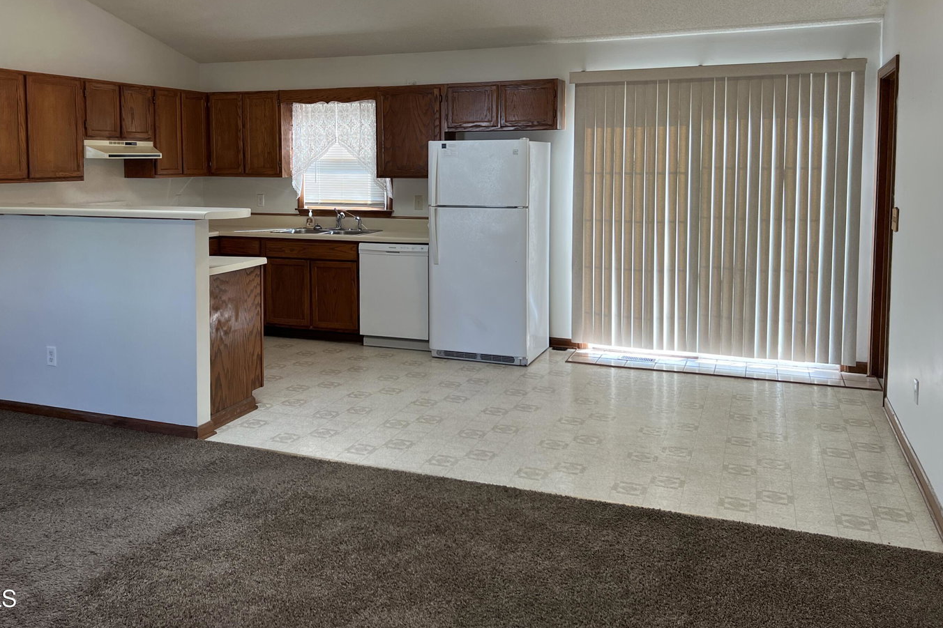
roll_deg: +0.4
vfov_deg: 40.7
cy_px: 219
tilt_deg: -2.3
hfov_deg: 58.4
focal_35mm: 32
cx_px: 396
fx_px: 838
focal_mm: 5.7
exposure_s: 1/137
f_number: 1.5
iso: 64
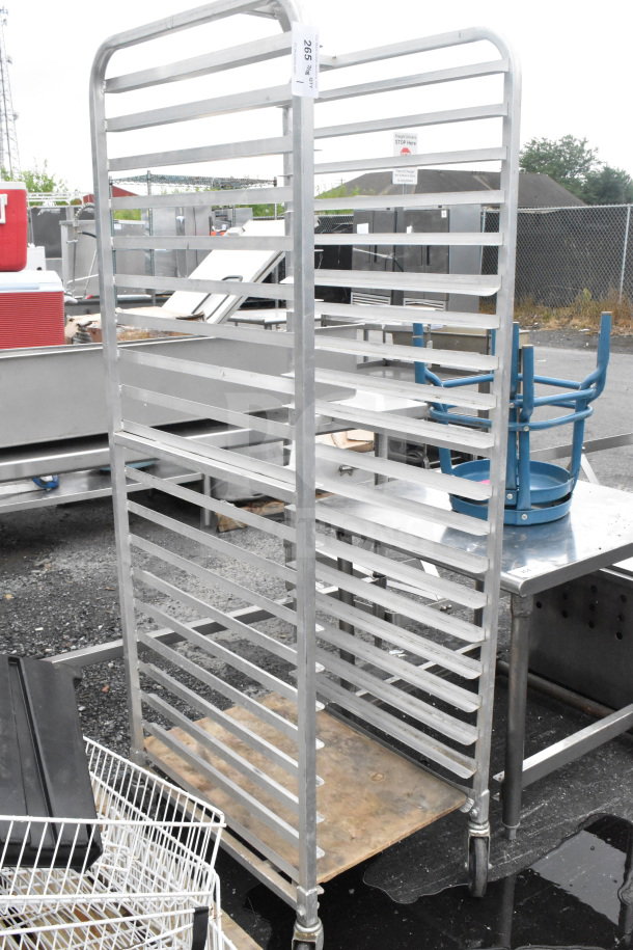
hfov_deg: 36.9
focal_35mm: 36
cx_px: 316
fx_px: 949
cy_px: 475
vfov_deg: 53.1
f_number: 14
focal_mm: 24
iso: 6400
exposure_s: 1/800
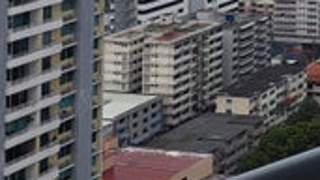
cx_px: 556
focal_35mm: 98
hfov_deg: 17.9
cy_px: -214
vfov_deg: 10.9
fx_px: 831
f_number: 1.8
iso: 50
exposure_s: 1/781
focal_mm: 5.23
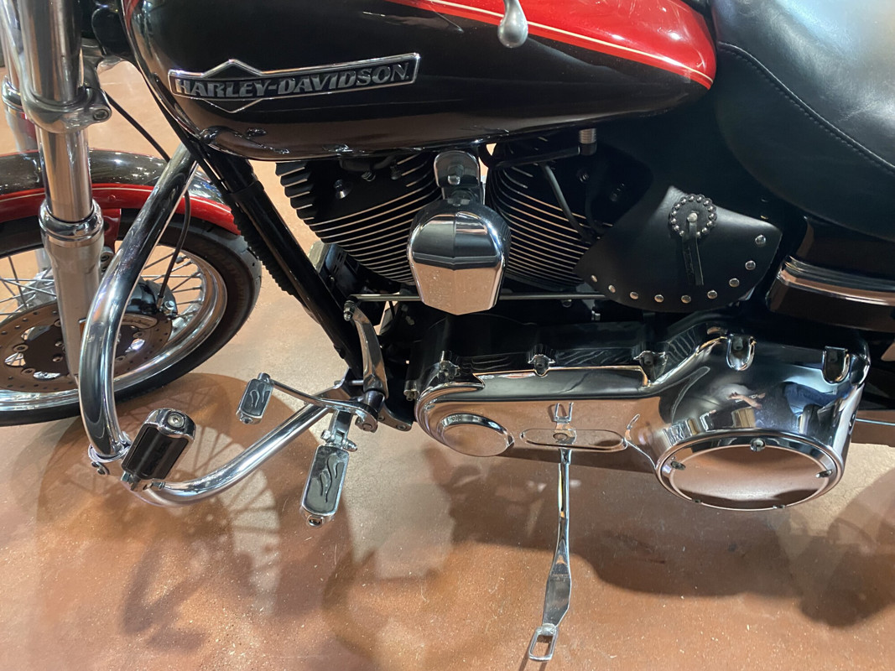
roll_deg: +9.0
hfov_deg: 67.3
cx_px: 448
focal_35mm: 26
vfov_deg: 53.1
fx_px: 672
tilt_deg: -36.4
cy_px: 336
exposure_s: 1/40
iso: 500
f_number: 1.8
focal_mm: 4.25
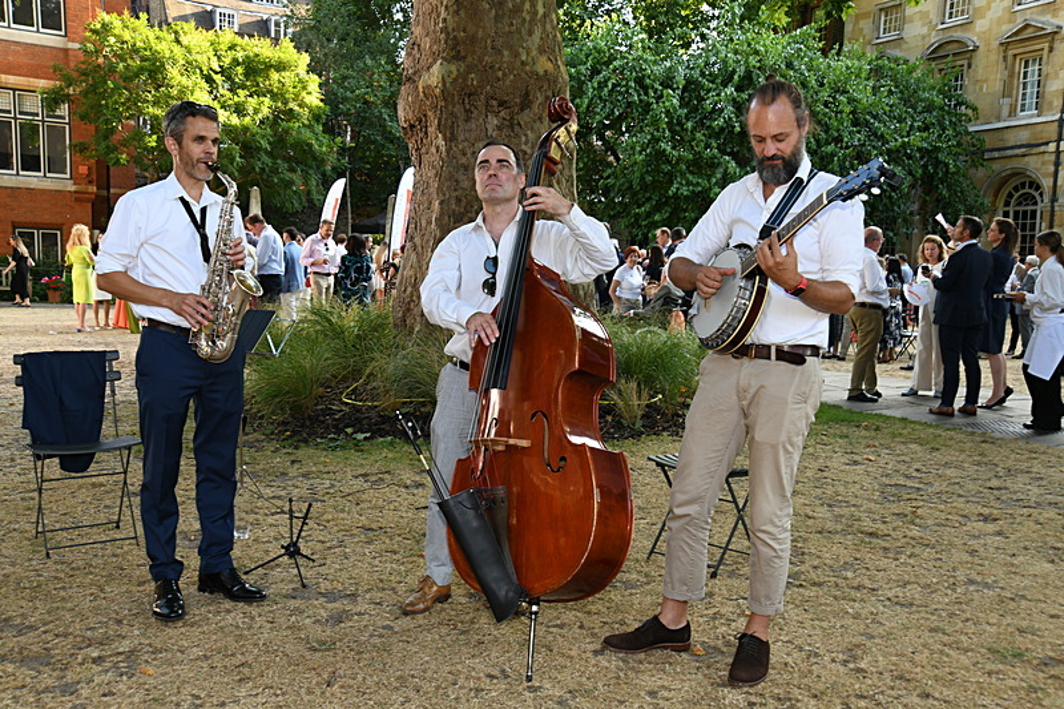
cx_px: 532
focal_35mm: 35
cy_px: 354
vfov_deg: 37.8
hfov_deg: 54.4
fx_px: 1034
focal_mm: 35
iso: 400
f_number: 8
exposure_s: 1/60
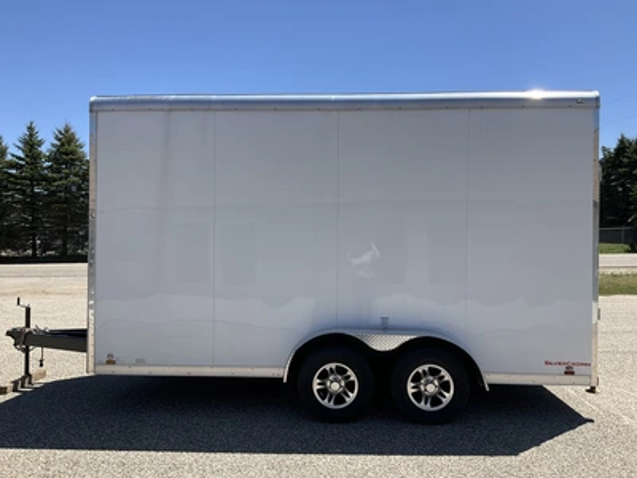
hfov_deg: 61.7
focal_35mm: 29
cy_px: 239
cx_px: 318
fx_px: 534
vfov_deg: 48.2
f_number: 1.8
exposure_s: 1/1786
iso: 25
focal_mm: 3
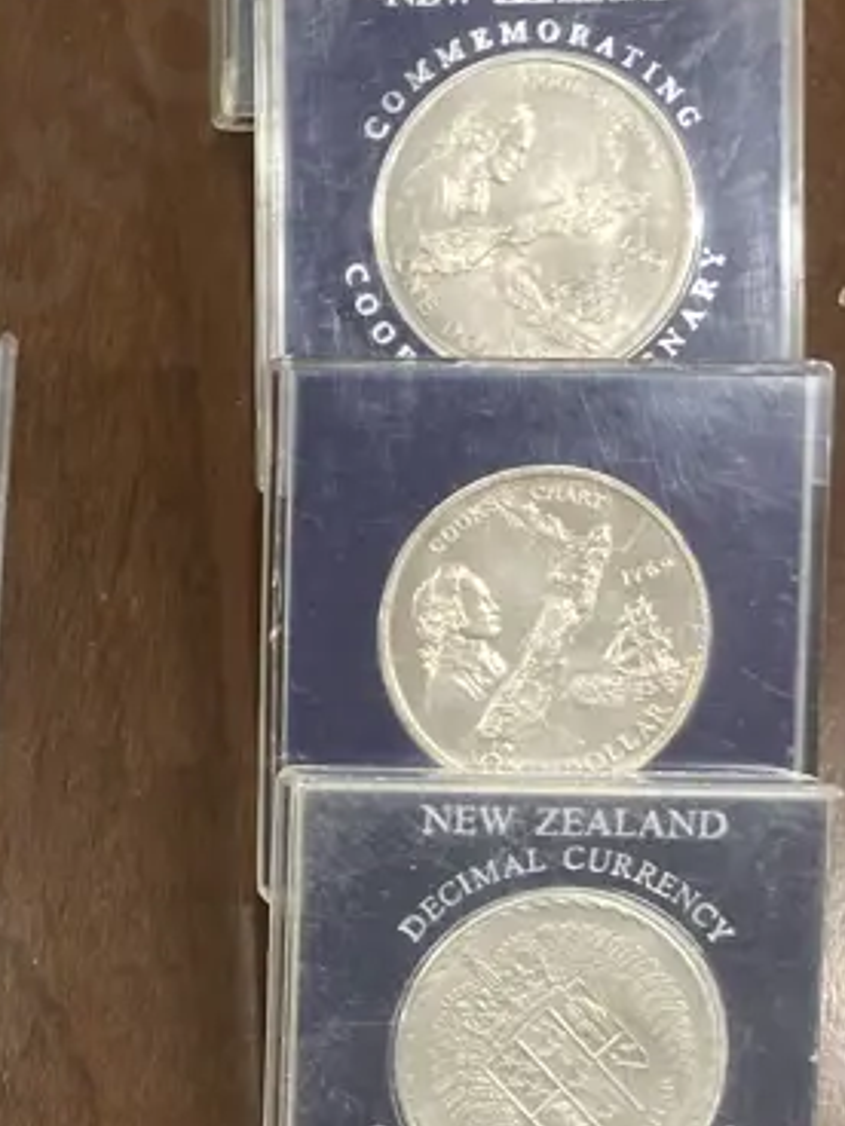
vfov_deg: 25.0
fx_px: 2539
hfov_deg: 17.8
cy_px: 578
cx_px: -220
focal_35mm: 78
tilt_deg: -82.1
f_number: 1.8
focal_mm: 3.99
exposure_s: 1/50
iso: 100
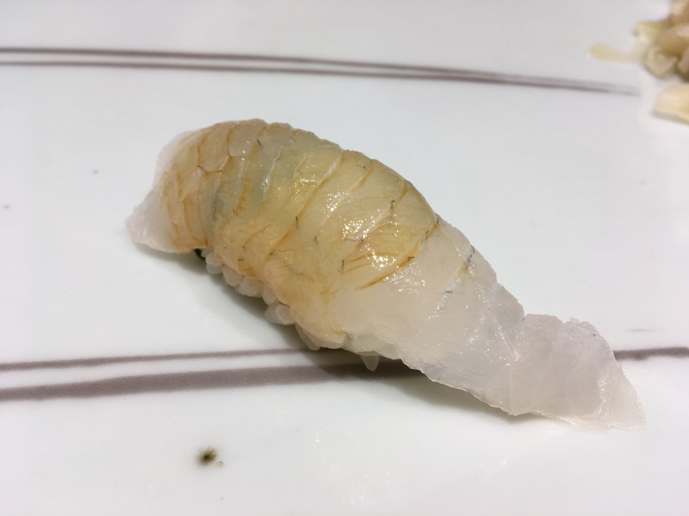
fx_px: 577
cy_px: 258
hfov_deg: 61.7
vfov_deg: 48.2
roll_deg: -6.0
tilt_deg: -42.4
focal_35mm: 29
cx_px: 344
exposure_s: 1/60
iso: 25
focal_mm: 4.15
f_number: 2.2
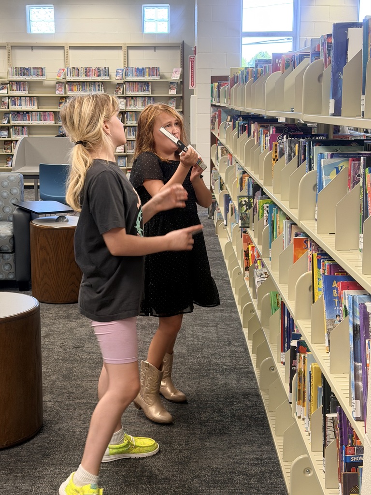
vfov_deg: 39.7
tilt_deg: -12.6
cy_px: 248
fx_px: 686
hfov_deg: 30.3
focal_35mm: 48
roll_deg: -0.1
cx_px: 186
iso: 125
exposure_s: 1/60
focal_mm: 6.76
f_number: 1.78
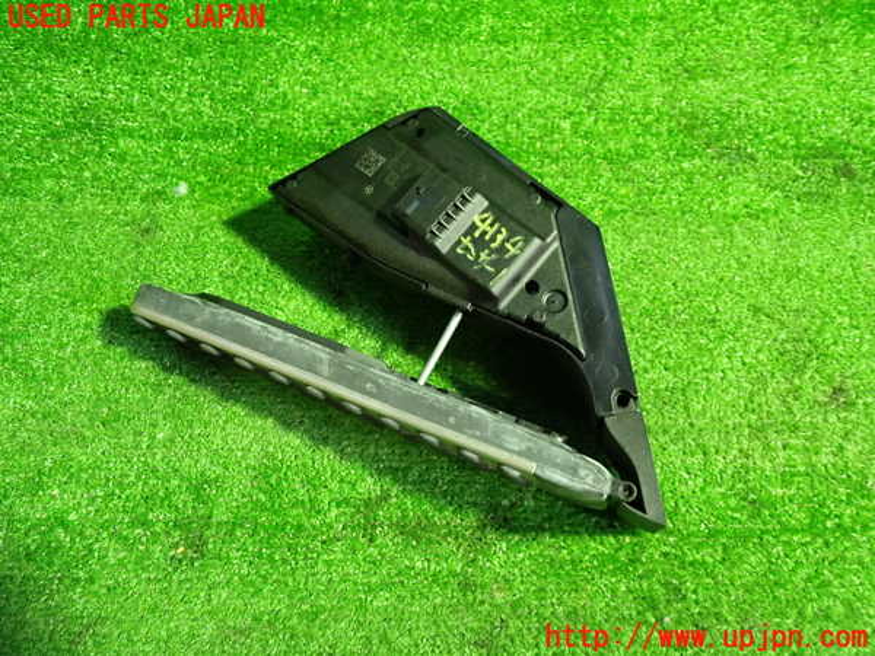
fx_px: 758
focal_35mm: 30
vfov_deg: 46.8
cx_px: 438
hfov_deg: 60.0
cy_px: 328
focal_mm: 5.4
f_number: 2.3
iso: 640
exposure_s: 1/30
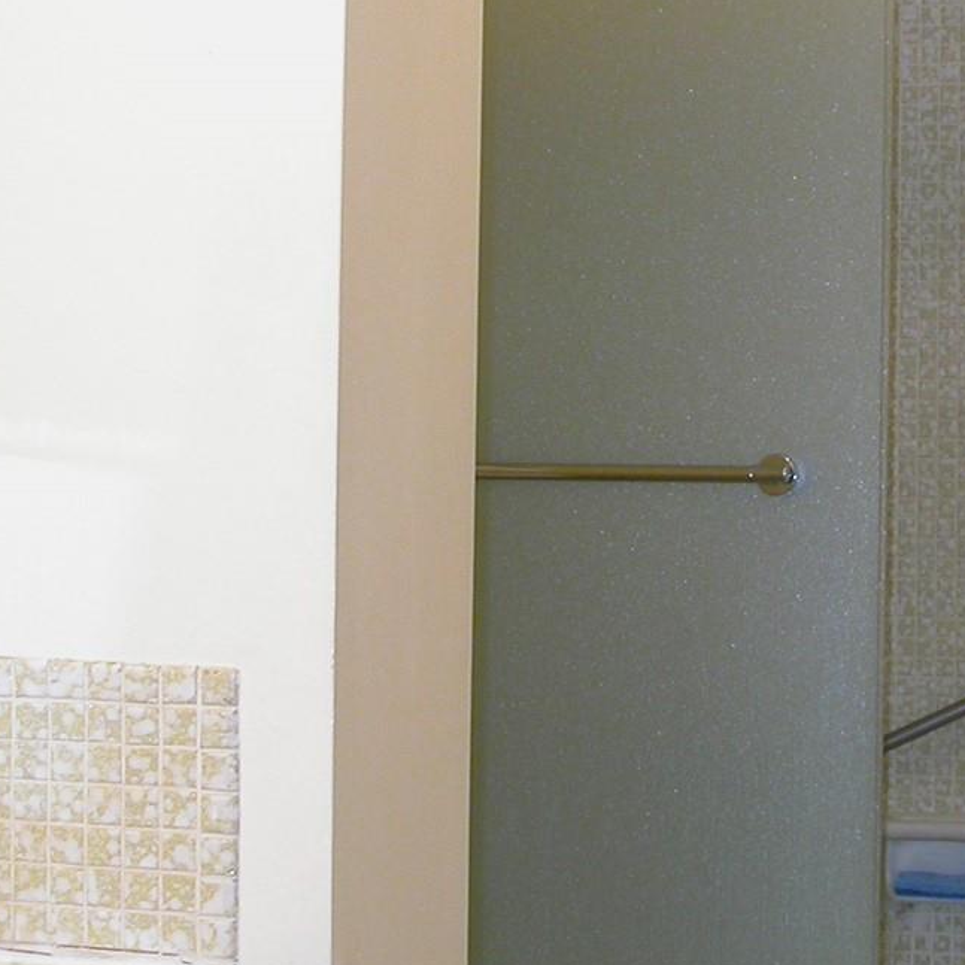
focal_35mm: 83
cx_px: 698
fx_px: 2618
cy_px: 483
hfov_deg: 20.8
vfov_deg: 20.9
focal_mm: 7.85
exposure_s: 1/35.5
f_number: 2.6
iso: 100
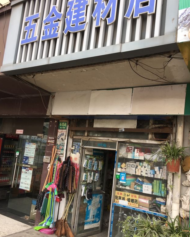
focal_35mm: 31
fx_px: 218
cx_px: 95
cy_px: 125
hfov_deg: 47.1
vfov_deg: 57.1
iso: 25
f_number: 2.2
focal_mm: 4.15
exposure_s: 1/102
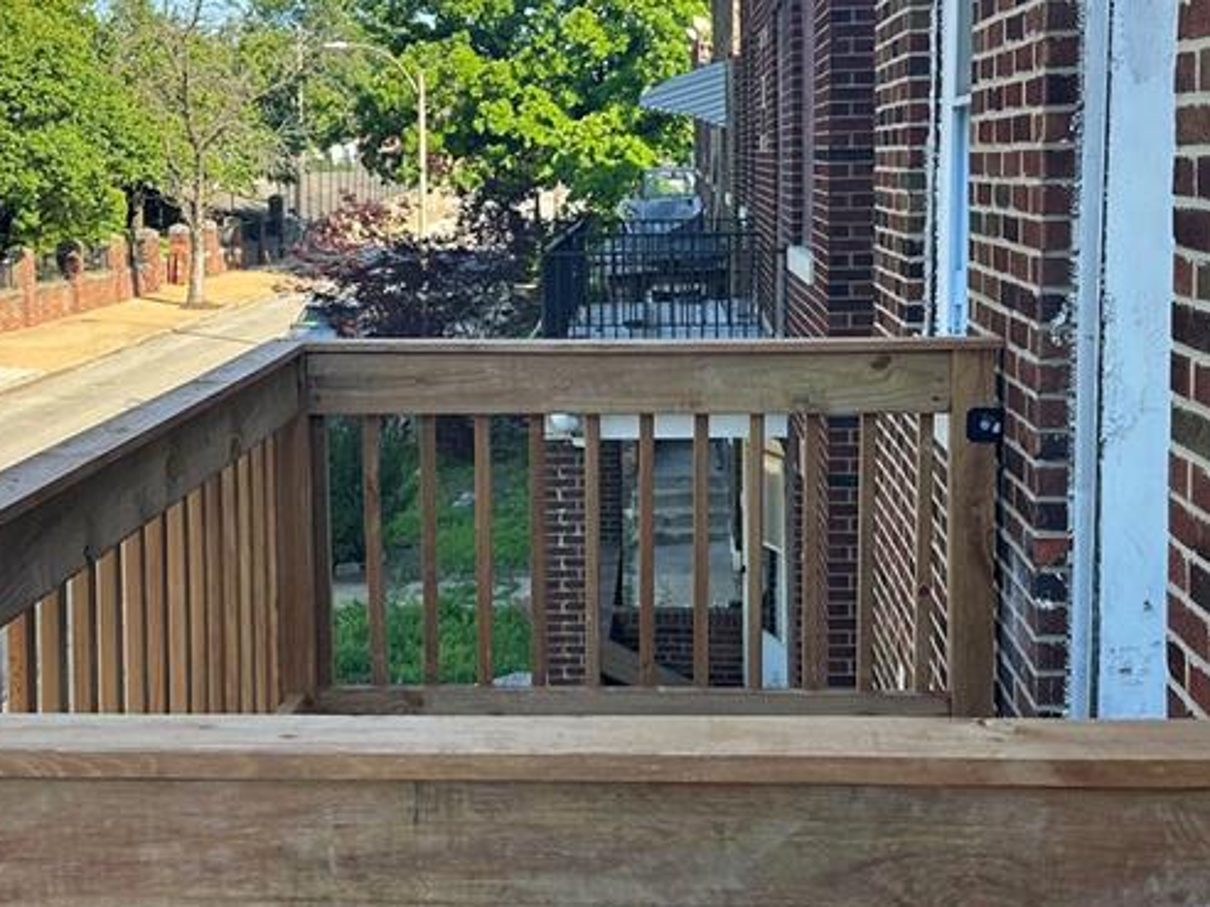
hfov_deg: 38.2
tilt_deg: -7.7
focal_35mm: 50
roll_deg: +1.0
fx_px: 1748
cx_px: 553
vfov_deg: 29.1
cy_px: 388
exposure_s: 1/1289
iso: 80
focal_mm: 6.86
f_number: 1.78
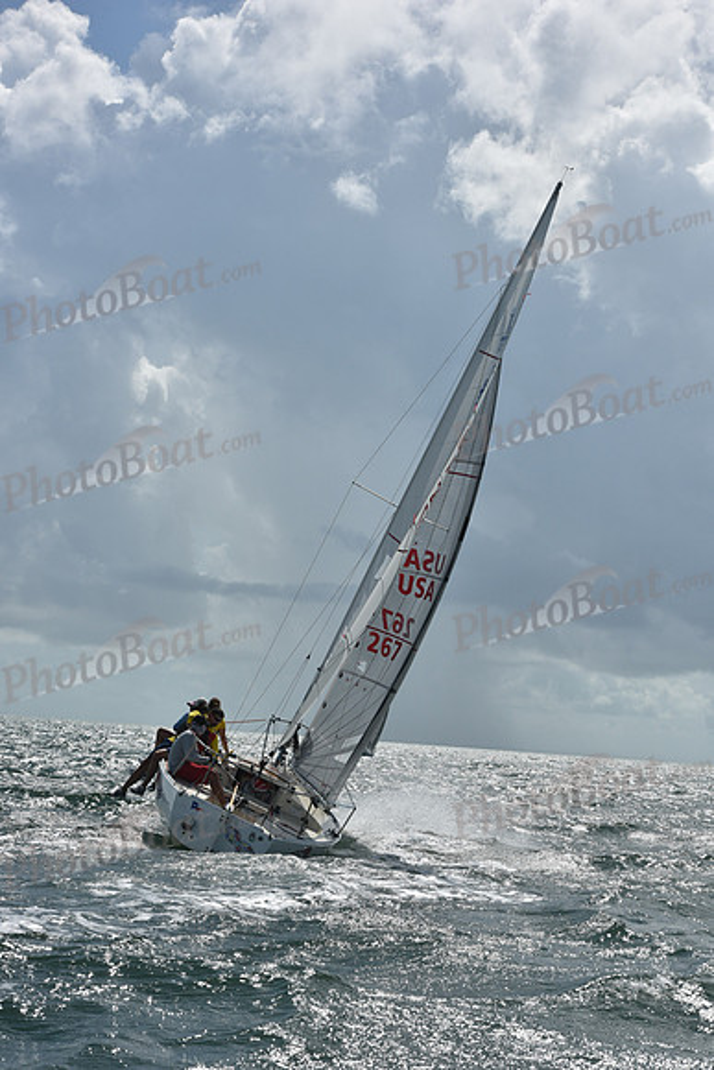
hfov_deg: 17.1
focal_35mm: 80
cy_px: 535
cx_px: 357
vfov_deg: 25.4
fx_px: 2378
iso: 250
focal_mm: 80
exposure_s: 1/1600
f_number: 11
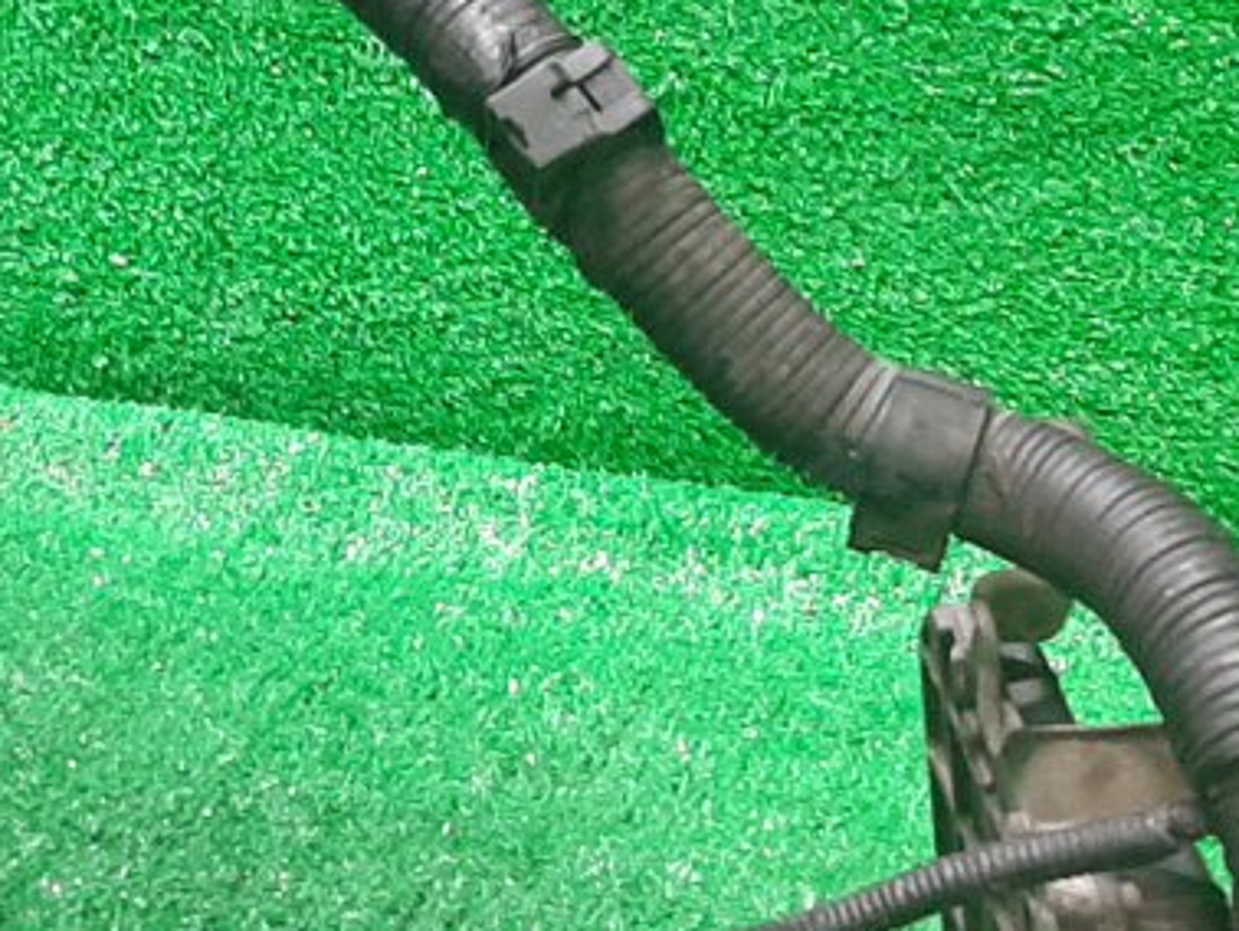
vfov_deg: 14.9
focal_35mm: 99
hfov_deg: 19.4
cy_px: 649
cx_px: 79
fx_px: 3546
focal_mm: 3.93
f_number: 1.7
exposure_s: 1/33
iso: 184
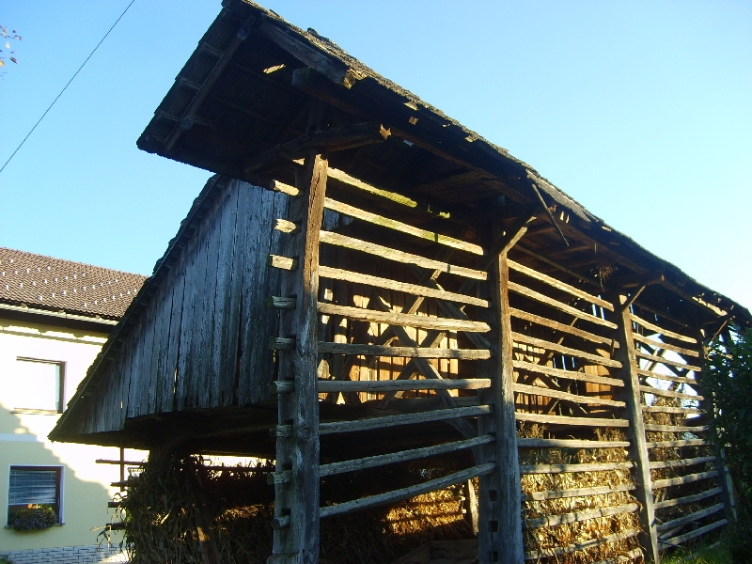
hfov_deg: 52.6
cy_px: 282
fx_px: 760
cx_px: 376
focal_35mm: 35
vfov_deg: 40.7
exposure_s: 1/180
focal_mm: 5.8
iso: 50
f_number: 2.8
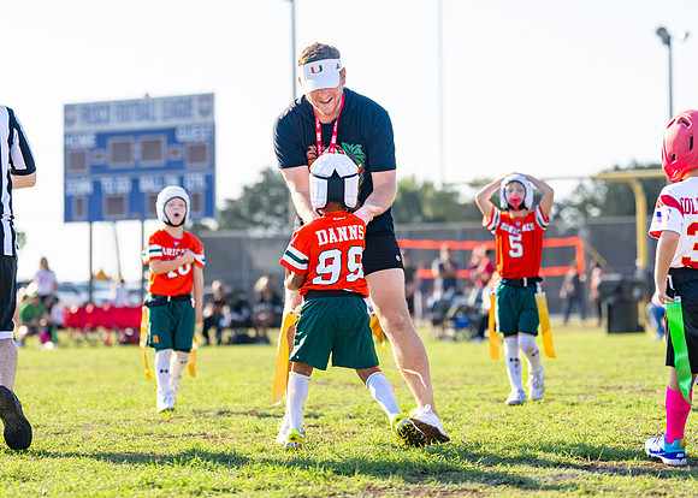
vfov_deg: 10.8
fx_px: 2622
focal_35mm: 132
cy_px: 198
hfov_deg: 15.2
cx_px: 298
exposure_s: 1/2500
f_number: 2.8
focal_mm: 104
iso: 250
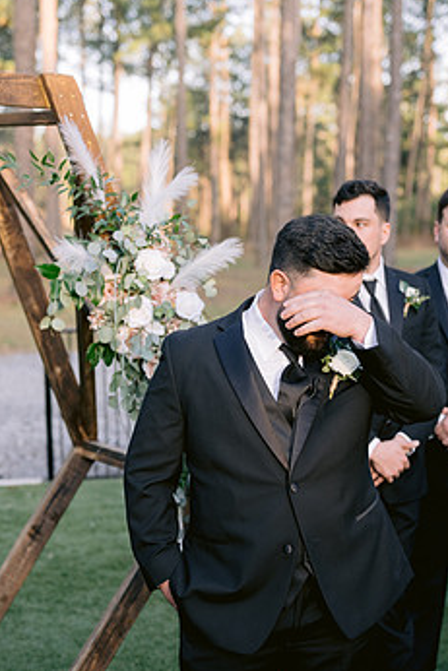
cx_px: 225
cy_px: 361
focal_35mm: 65
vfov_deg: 30.9
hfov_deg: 20.9
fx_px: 1212
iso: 400
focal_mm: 50
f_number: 2.8
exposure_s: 1/500
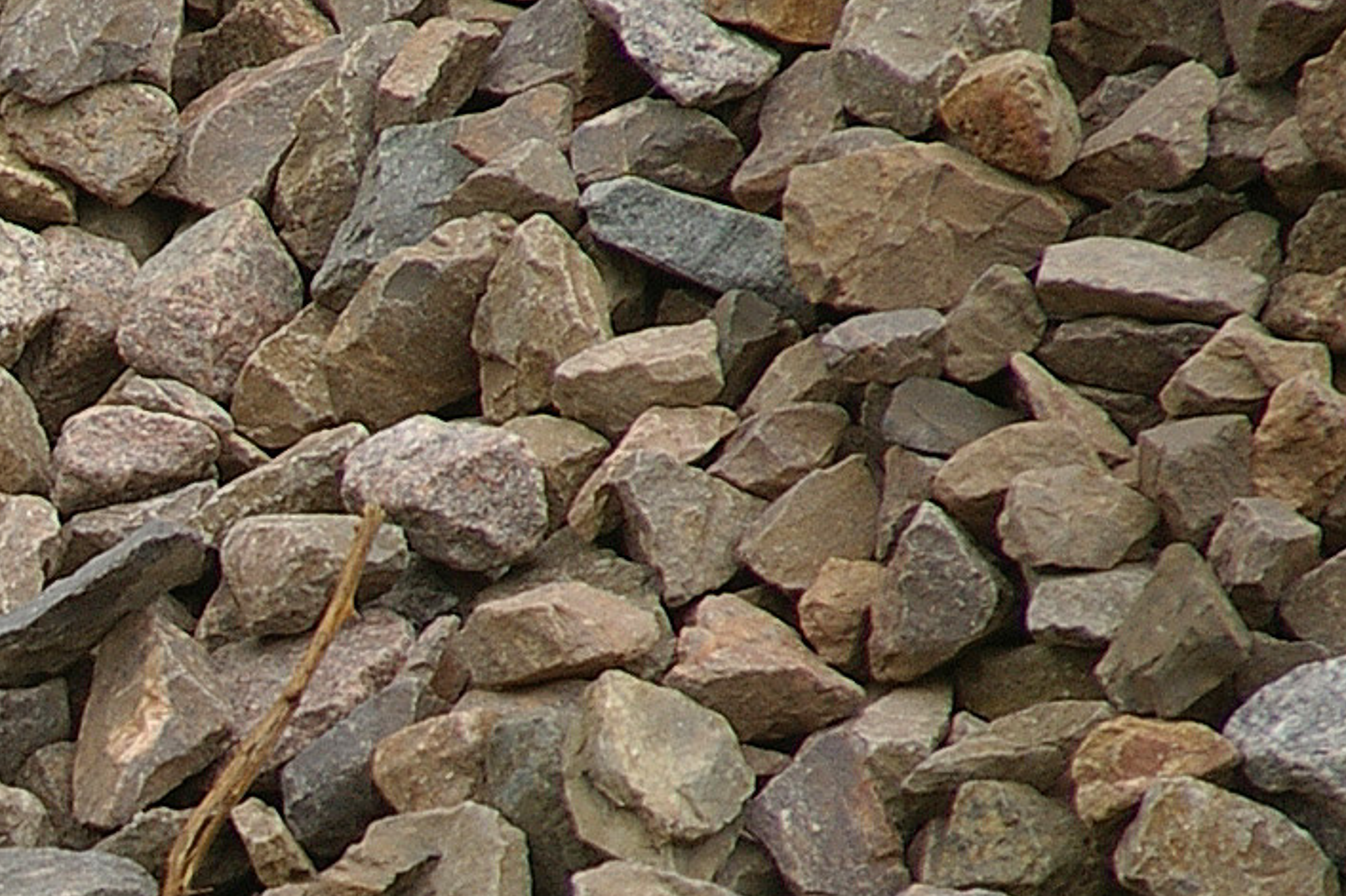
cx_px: -899
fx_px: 23798
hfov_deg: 3.2
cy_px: 966
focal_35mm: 637
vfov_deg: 2.2
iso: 200
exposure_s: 1/180
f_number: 5.6
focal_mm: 125
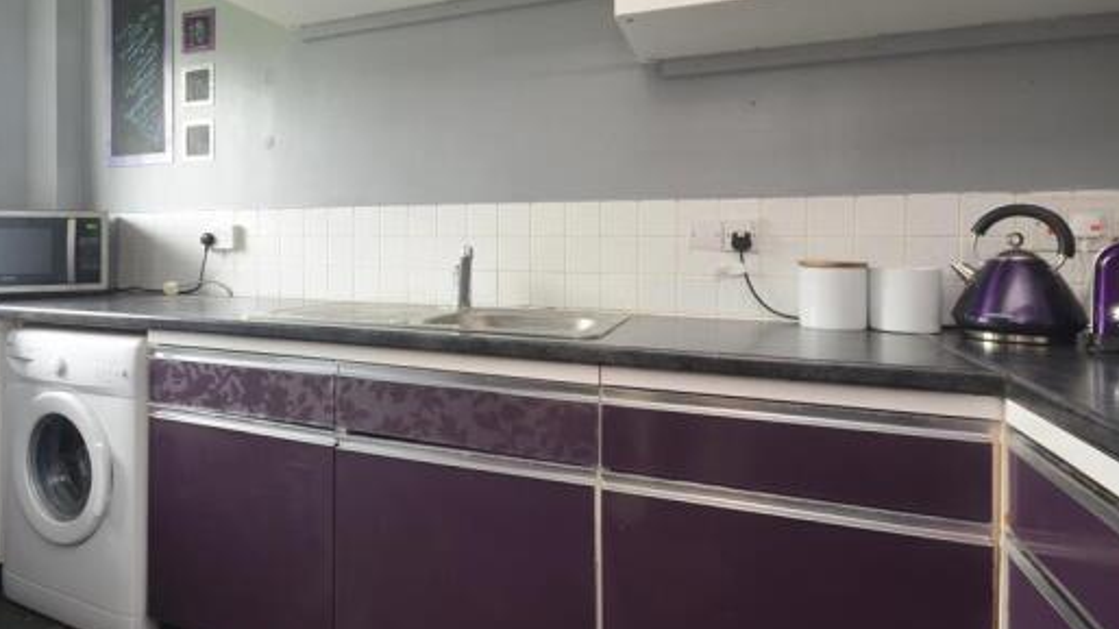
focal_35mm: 20
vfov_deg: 55.0
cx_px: 459
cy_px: 222
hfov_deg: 85.8
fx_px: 593
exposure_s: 2
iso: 200
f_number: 11
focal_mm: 10
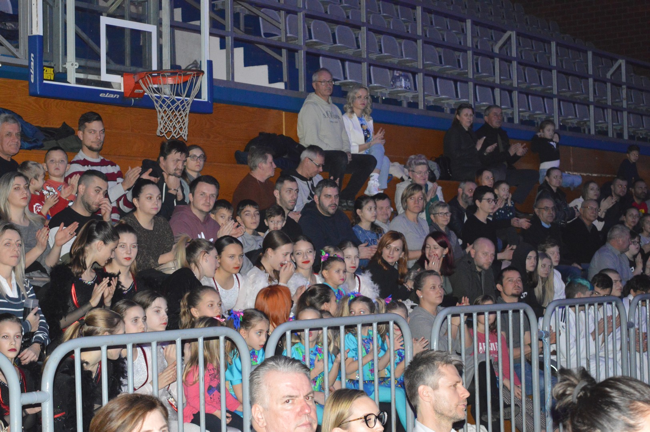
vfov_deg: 16.5
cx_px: 325
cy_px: 216
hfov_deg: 24.6
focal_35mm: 82
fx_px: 1488
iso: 3200
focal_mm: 55
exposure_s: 1/60
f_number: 5.6
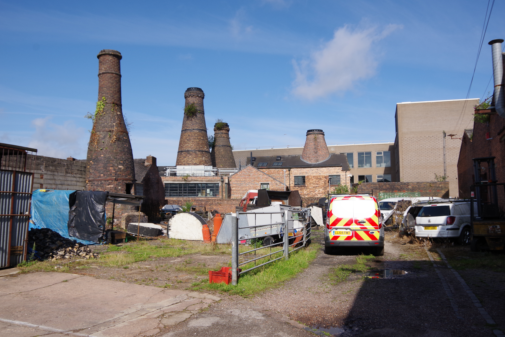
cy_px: 174
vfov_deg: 46.4
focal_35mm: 28
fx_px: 393
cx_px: 254
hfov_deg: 65.5
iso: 200
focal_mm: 18
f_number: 8
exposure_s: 1/500
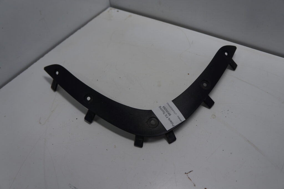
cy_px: 94
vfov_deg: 43.6
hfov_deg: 61.9
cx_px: 142
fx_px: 237
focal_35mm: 30
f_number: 4
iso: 100
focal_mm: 20
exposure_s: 1/125
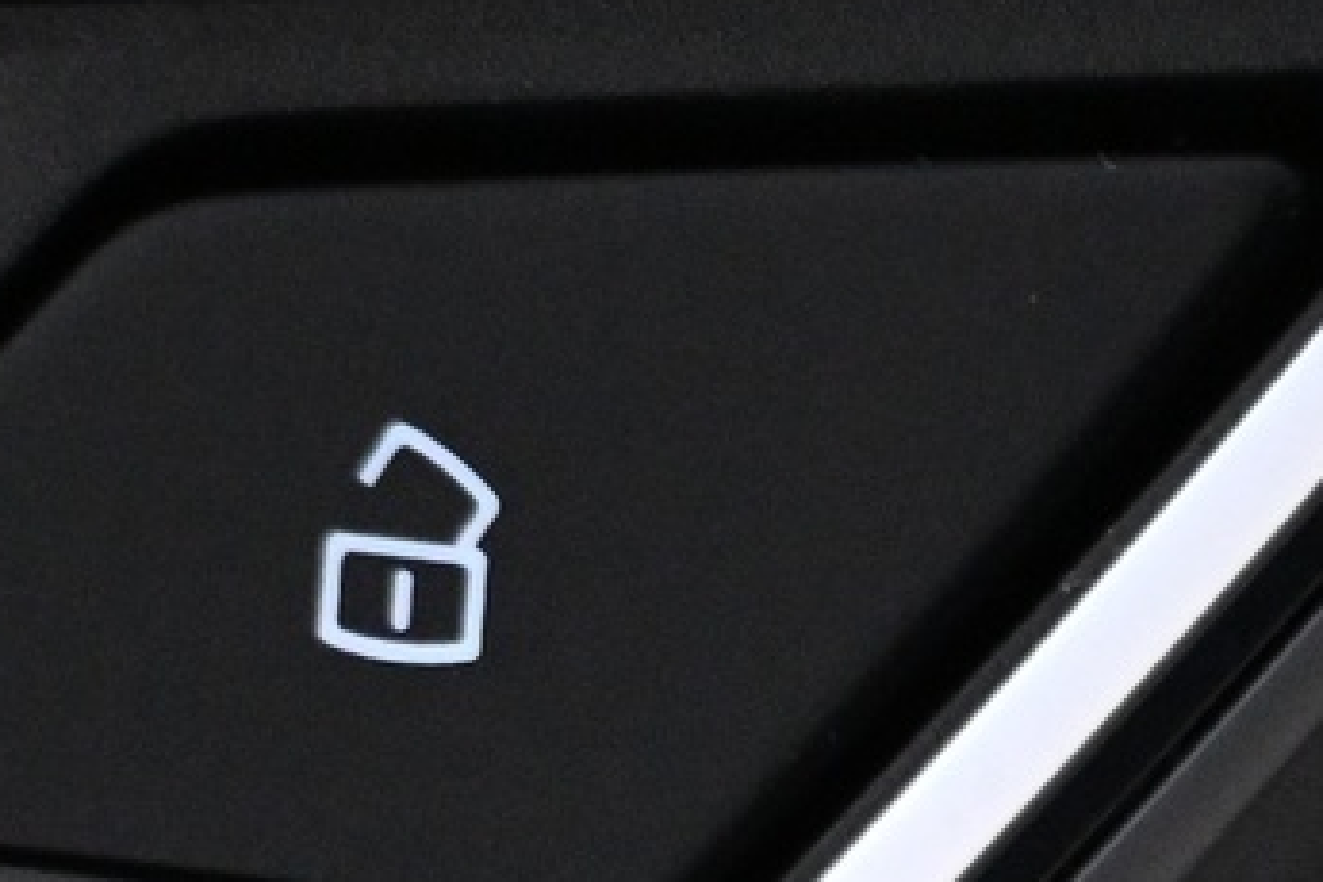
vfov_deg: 9.7
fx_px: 5041
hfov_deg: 13.4
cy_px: 1377
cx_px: 2412
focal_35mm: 137
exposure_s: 1/160
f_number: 3.8
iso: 4000
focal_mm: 19.5
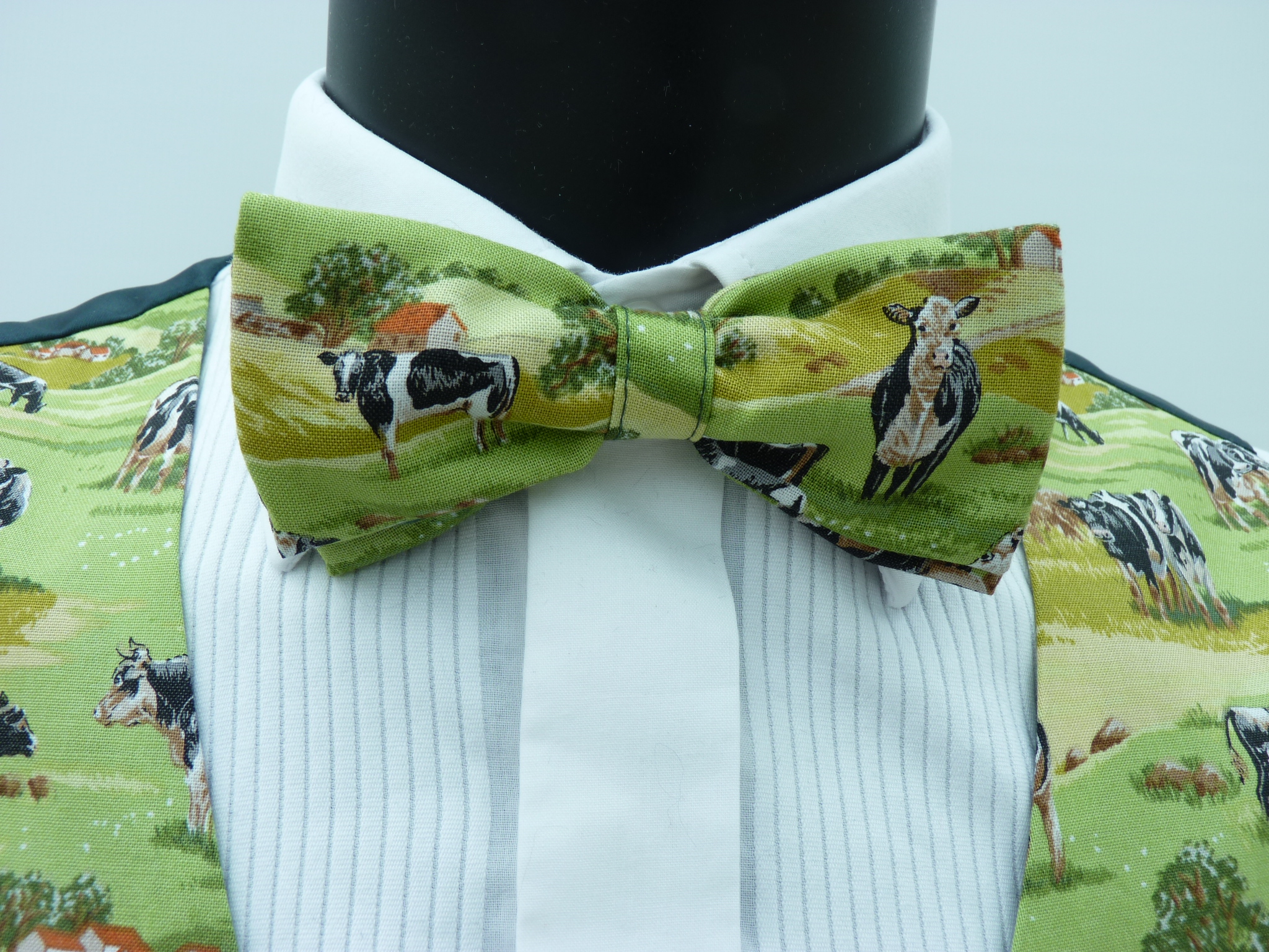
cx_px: 634
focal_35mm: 32
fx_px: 1173
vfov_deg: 44.2
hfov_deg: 56.8
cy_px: 476
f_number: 4
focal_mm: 5.8
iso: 80
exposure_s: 1/100
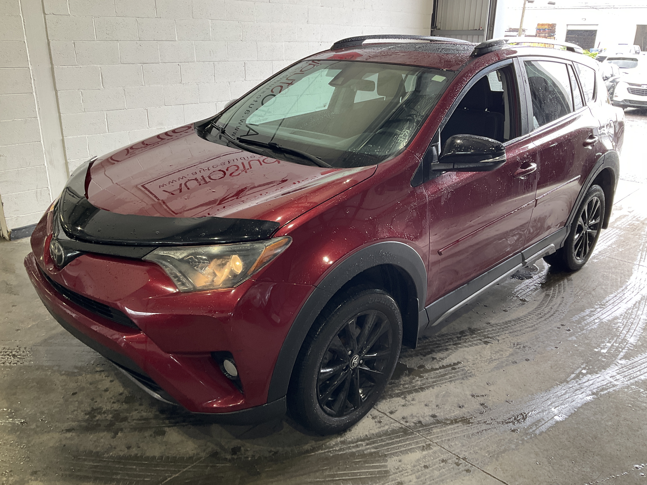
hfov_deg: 61.7
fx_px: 542
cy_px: 242
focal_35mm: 29
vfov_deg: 48.2
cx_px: 324
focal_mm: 3
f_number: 1.8
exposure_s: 1/122
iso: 50
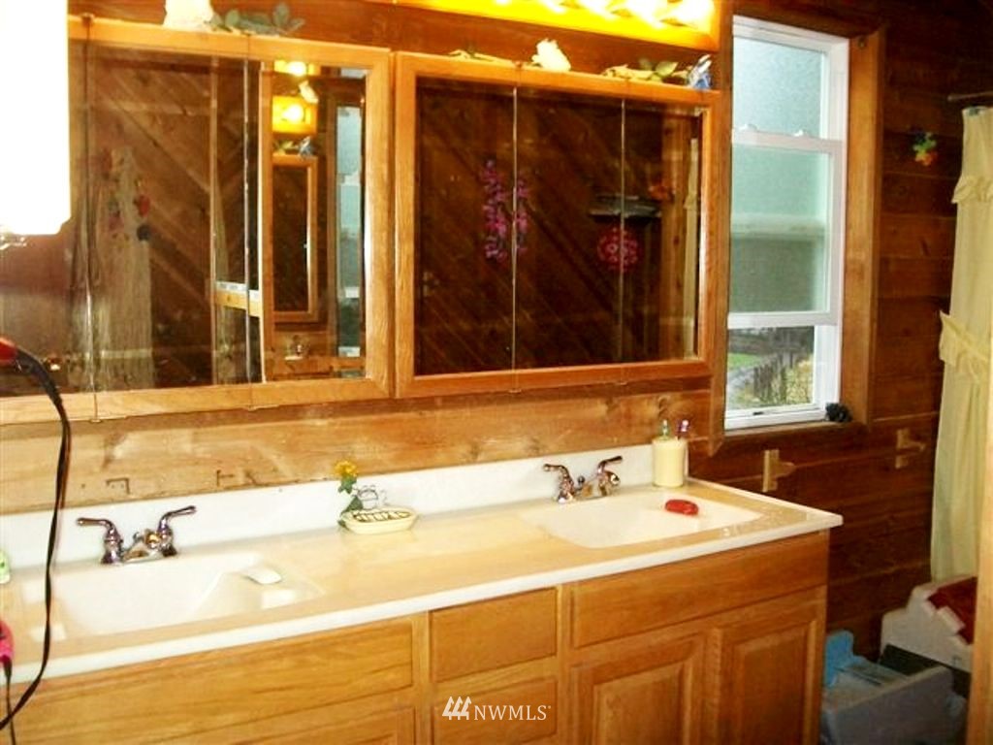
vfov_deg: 39.7
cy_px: 372
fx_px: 1033
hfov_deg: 51.4
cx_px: 496
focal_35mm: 36
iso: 160
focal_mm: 6
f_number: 2.7
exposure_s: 1/60
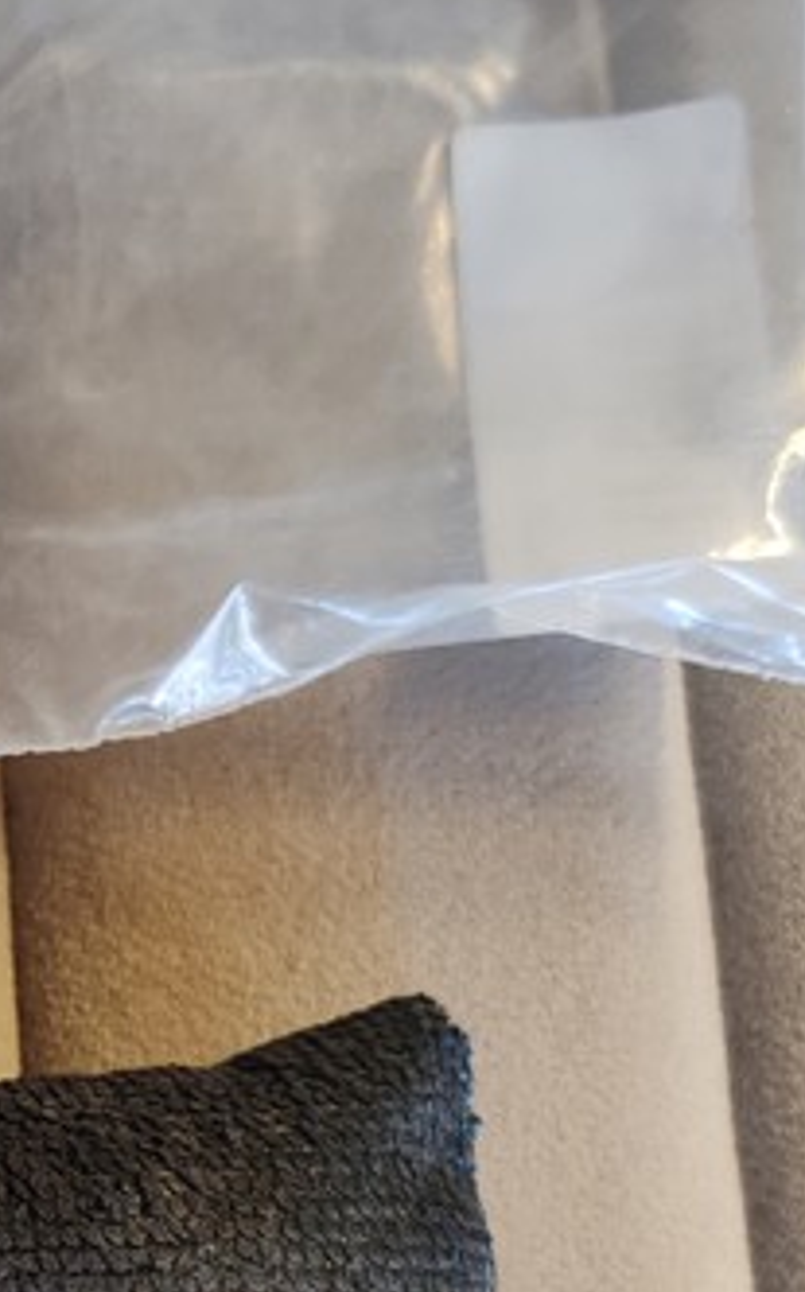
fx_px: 2426
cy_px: 1109
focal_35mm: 69
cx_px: -257
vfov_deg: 28.9
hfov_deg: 17.6
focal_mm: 6.12
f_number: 1.9
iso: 1600
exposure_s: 1/50
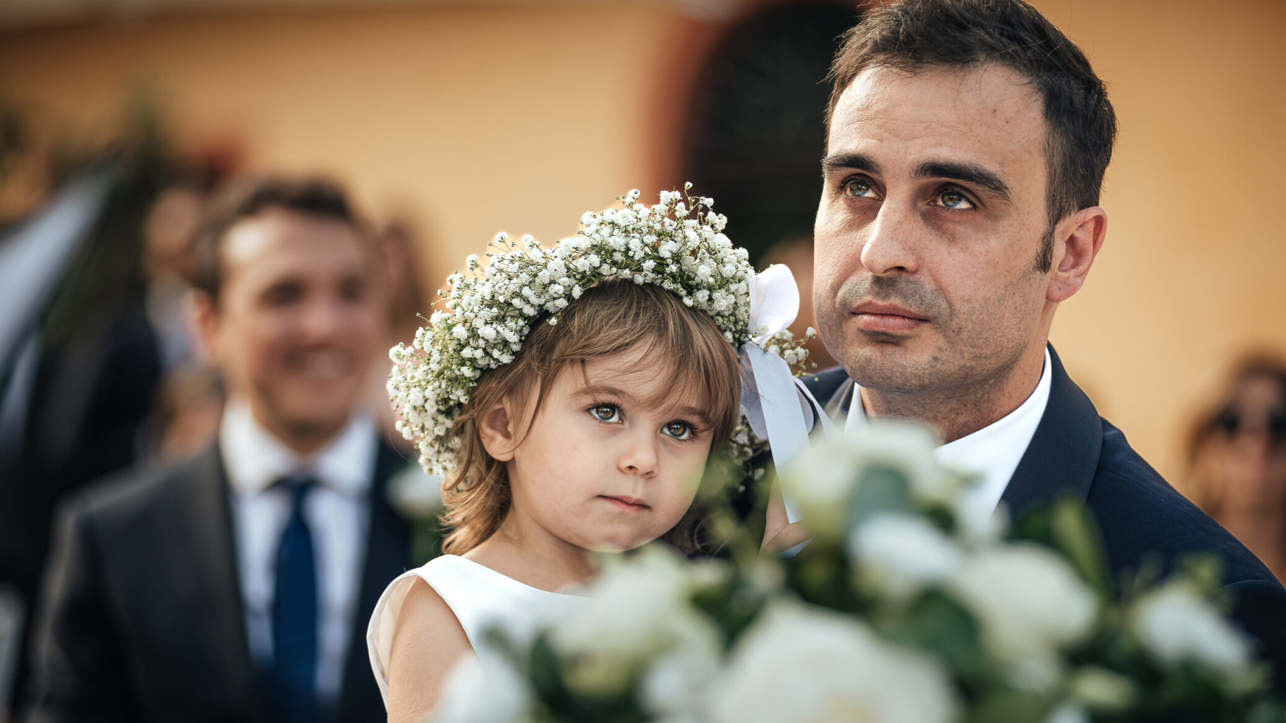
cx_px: 639
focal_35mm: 132
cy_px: 404
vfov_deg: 9.2
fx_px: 4502
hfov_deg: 16.3
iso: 100
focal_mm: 125
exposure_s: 1/250
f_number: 3.5
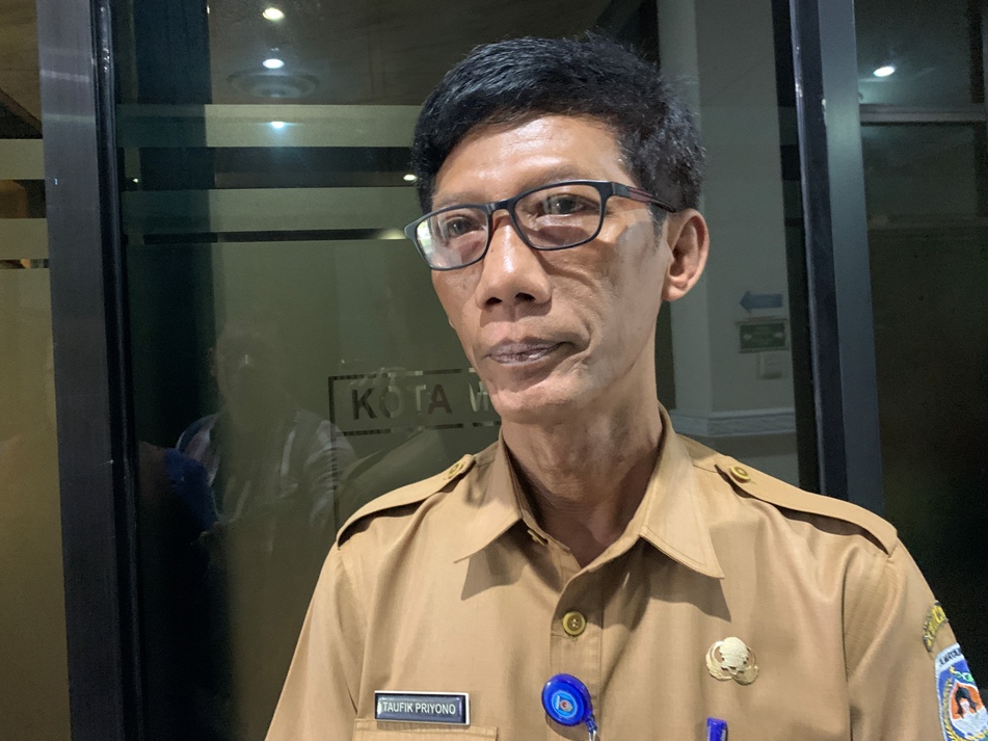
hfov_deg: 63.4
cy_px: 353
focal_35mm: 28
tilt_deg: +0.8
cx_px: 487
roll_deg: +3.6
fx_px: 799
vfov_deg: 49.7
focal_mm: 4.25
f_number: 1.8
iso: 640
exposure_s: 1/30
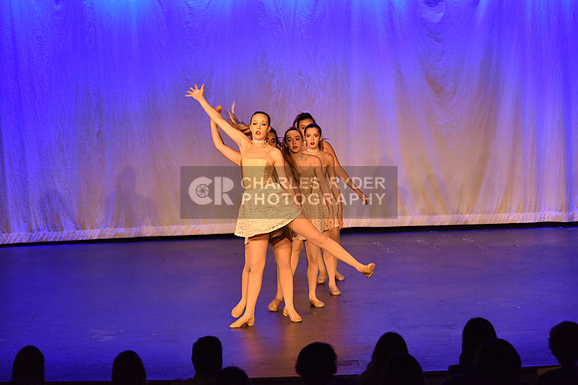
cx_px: 289
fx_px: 2007
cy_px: 192
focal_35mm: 125
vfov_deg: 11.0
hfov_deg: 16.4
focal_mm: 125
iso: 2000
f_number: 4
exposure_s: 1/200
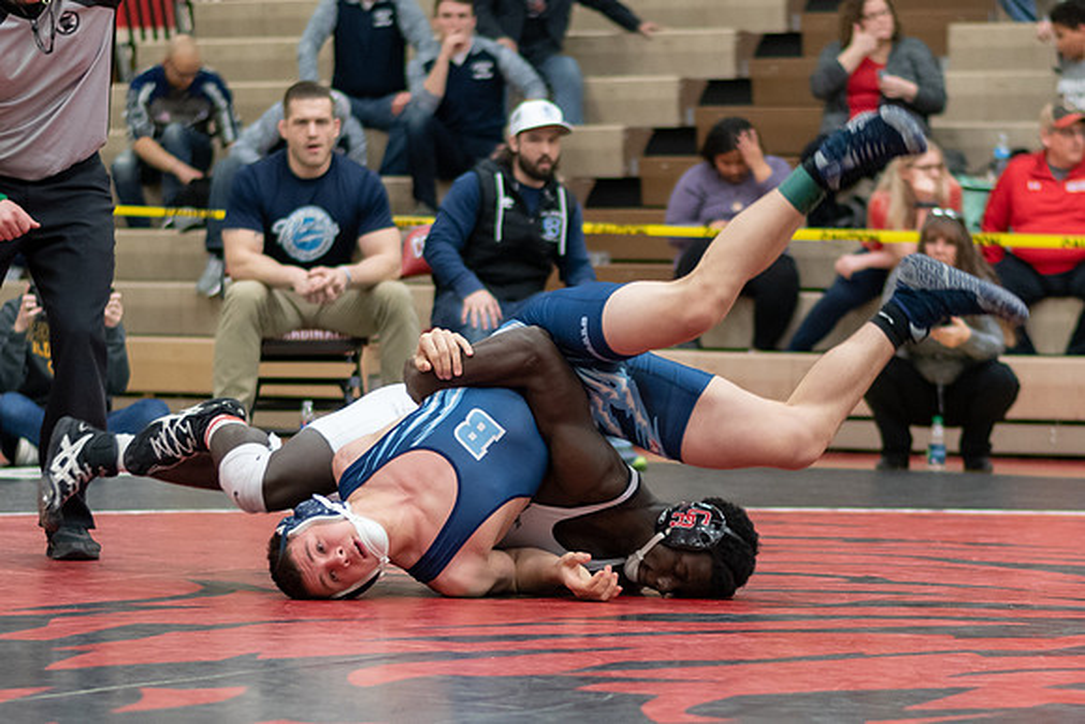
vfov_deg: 9.7
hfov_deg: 14.6
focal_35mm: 141
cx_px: 597
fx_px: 4236
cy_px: 569
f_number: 1.8
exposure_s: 1/320
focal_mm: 50
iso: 800
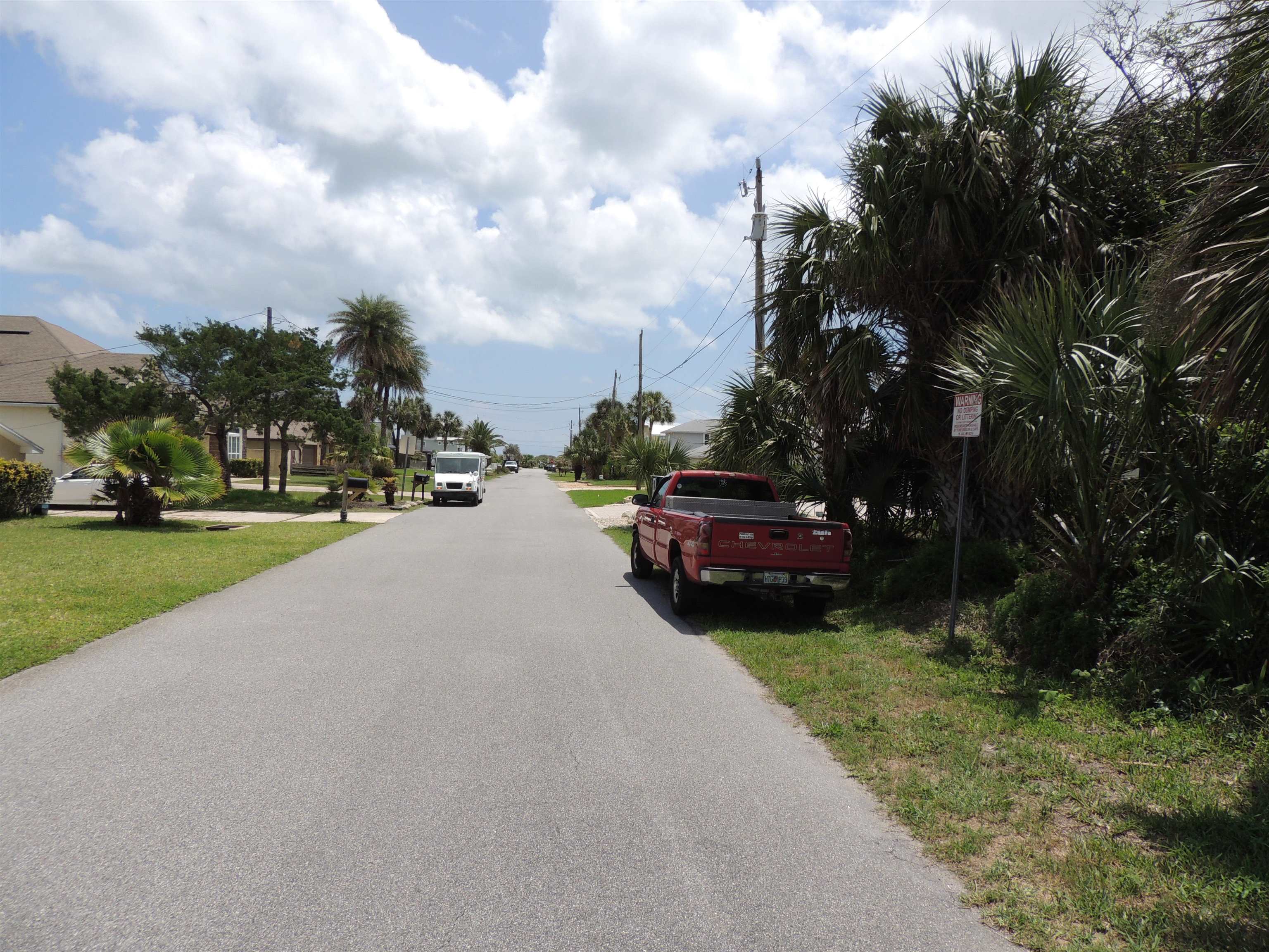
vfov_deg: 56.8
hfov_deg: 71.6
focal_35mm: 24
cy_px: 476
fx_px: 880
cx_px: 634
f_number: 3
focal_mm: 4.3
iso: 100
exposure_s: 1/2000
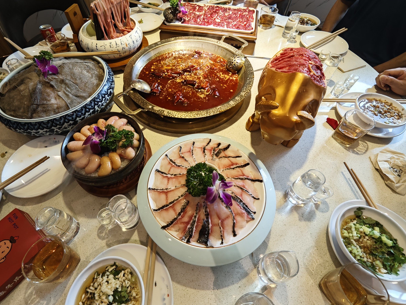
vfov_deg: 71.4
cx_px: 184
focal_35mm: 18
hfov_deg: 87.5
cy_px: 138
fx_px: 211
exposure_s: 1/50
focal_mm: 2.16
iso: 400
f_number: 2.2
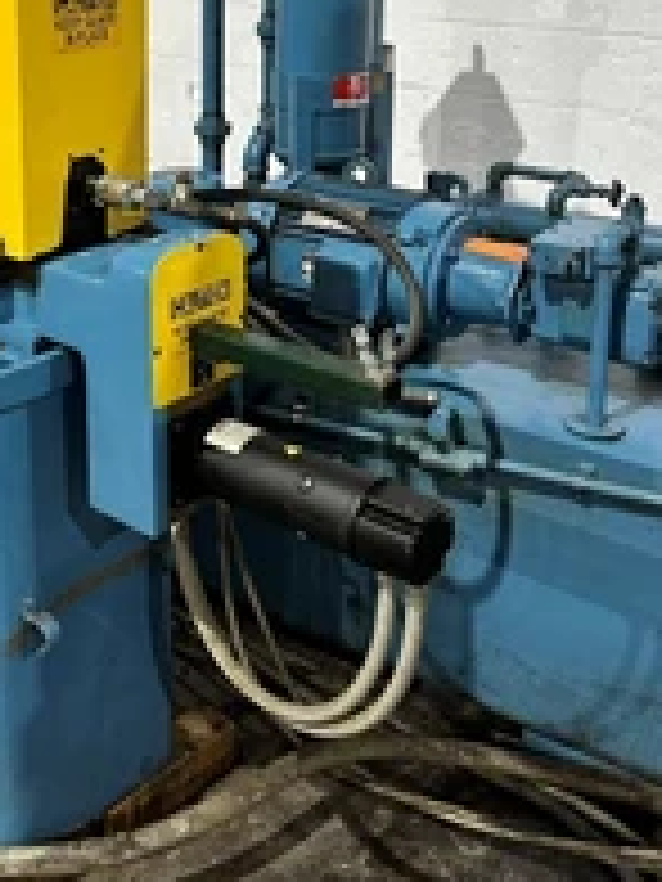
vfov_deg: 37.9
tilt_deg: -15.0
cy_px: 216
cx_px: 167
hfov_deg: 29.2
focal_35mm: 49
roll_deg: -0.9
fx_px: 1249
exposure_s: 1/60
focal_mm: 6.86
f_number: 1.78
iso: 250
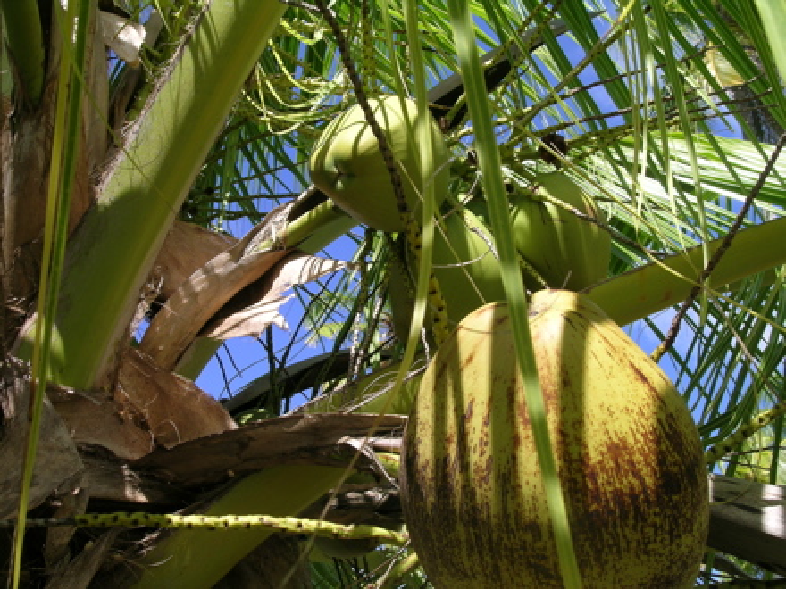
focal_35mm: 46
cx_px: 393
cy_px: 294
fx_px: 1044
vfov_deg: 31.5
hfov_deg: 41.2
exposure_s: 1/172
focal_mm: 9.5
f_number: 6.6
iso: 50
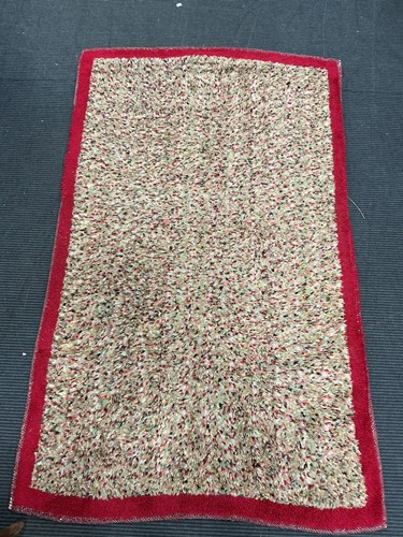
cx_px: 202
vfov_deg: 63.4
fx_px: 435
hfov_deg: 49.7
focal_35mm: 28
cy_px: 268
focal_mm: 3
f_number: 1.8
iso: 125
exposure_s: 1/60
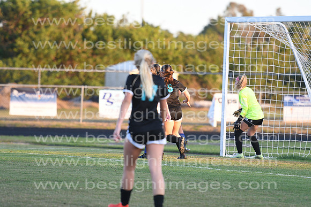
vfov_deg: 4.8
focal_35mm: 285
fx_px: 2463
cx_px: 156
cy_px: 104
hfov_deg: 7.2
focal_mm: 190
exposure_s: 1/800
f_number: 2.8
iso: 500
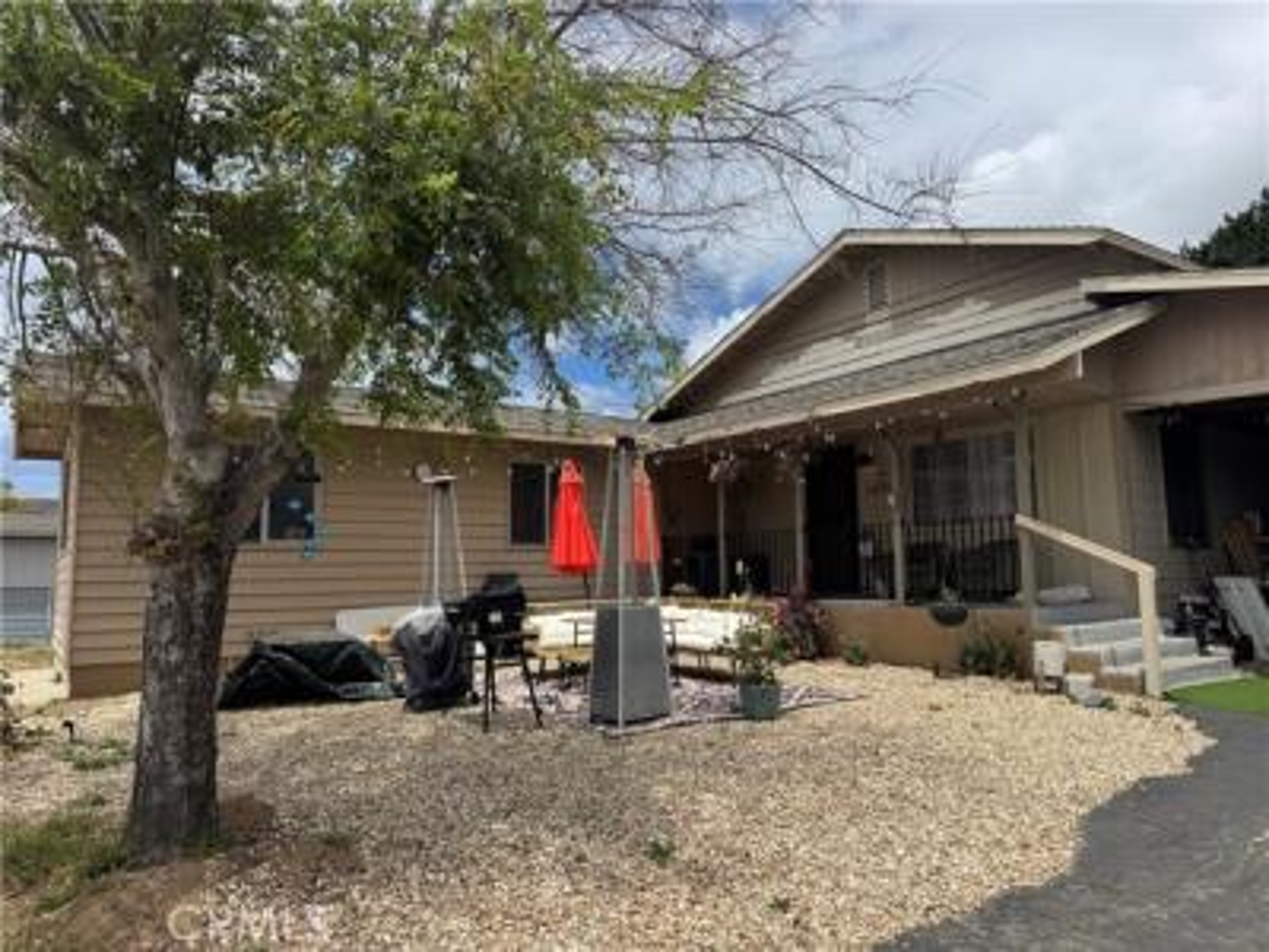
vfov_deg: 56.8
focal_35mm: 24
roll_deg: +2.0
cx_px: 634
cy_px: 476
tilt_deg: +6.4
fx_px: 880
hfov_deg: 71.6
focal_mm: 6.76
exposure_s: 1/6410
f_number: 1.78
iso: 80
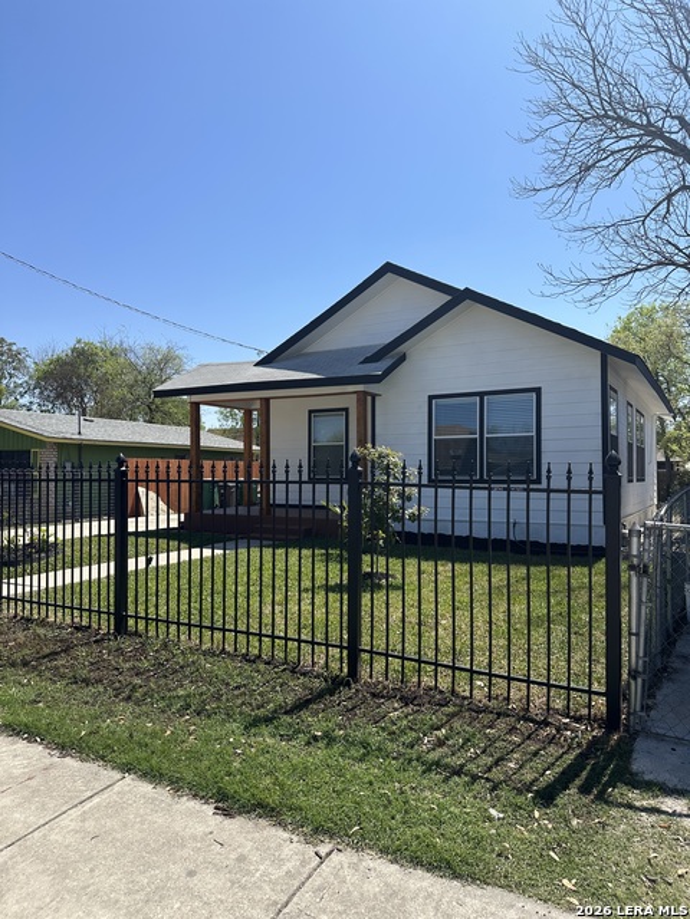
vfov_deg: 71.6
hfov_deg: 56.8
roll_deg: +0.5
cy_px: 460
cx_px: 345
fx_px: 638
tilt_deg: +2.0
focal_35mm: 24
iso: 80
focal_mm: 6.86
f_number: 1.78
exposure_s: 1/4545
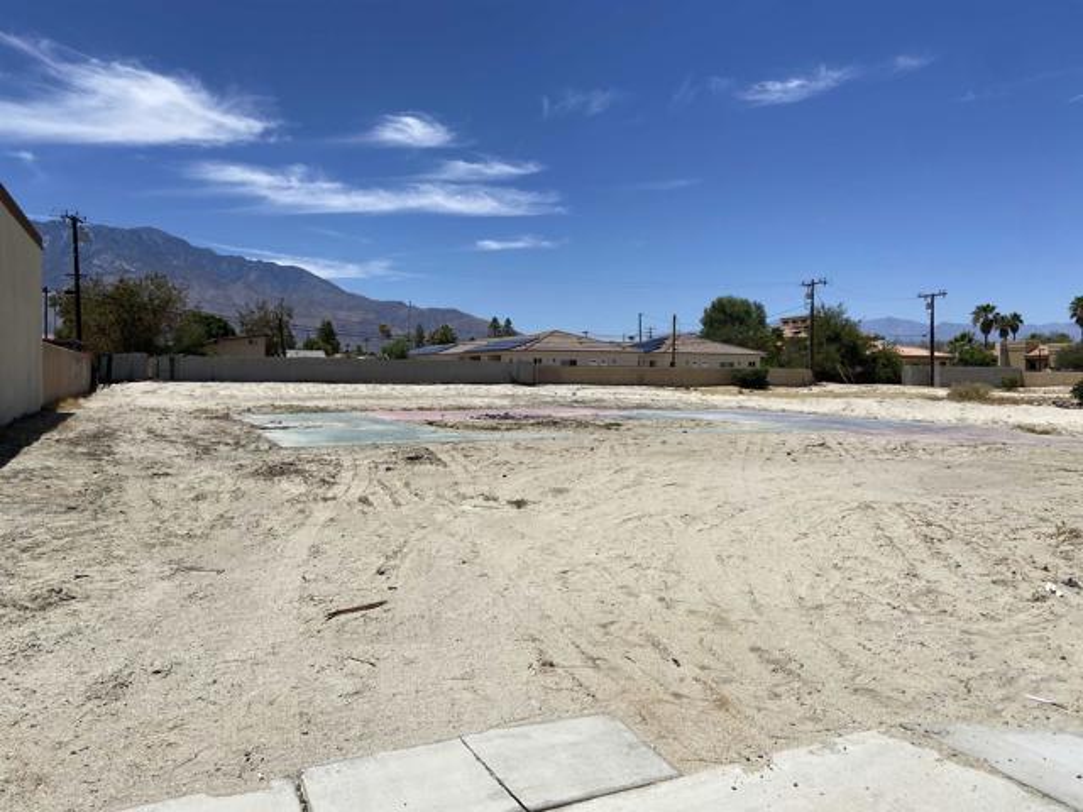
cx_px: 542
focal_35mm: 26
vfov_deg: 53.1
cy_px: 406
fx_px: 813
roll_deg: -0.7
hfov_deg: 67.3
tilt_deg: -3.1
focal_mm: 4.25
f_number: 1.8
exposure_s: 1/6410
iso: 32
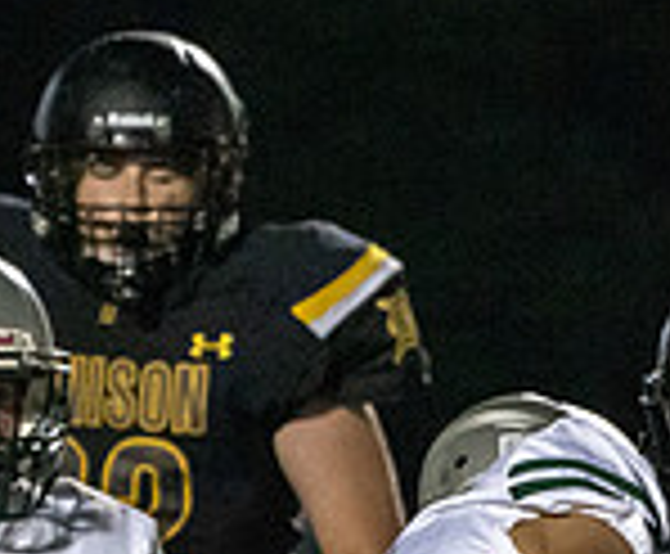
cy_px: 943
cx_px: 555
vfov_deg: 1.3
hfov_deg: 1.5
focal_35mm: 1259
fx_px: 25279
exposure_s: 1/1000
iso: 20000
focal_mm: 274
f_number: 5.6
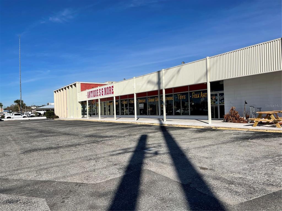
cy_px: 106
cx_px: 141
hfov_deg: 67.3
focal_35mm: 26
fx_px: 212
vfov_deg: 53.1
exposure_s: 1/6897
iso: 32
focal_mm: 4.2
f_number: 1.6
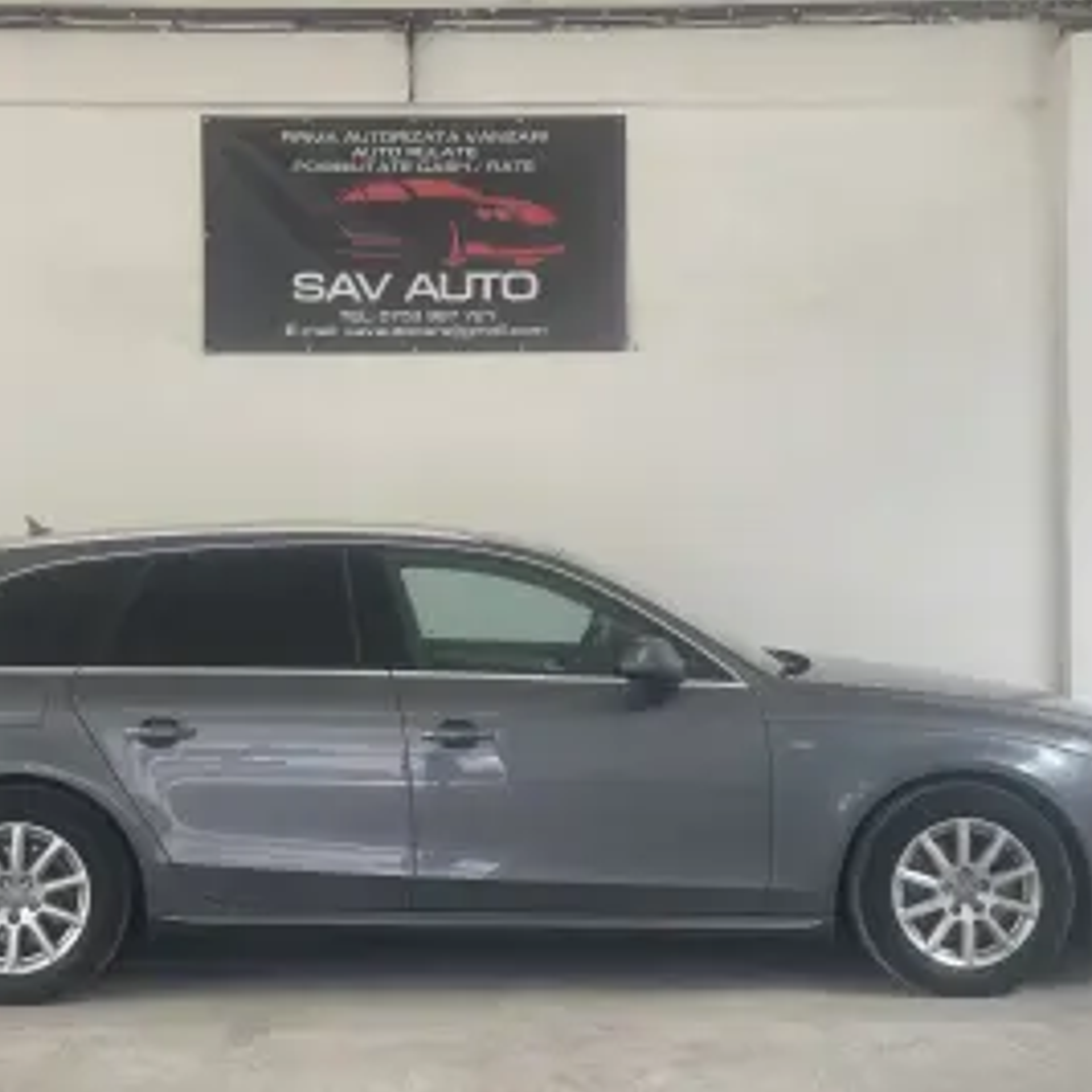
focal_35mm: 62
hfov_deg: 27.7
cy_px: 544
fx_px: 2213
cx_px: 466
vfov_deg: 27.7
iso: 25
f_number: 2
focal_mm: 6
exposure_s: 1/122
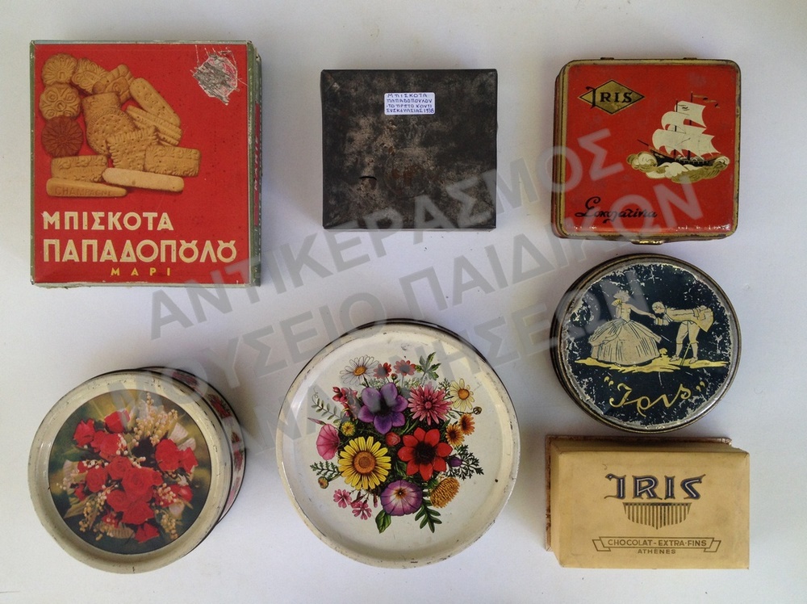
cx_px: 404
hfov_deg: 52.7
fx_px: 815
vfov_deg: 40.6
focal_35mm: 35
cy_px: 302
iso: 50
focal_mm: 4.28
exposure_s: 1/30
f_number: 2.4
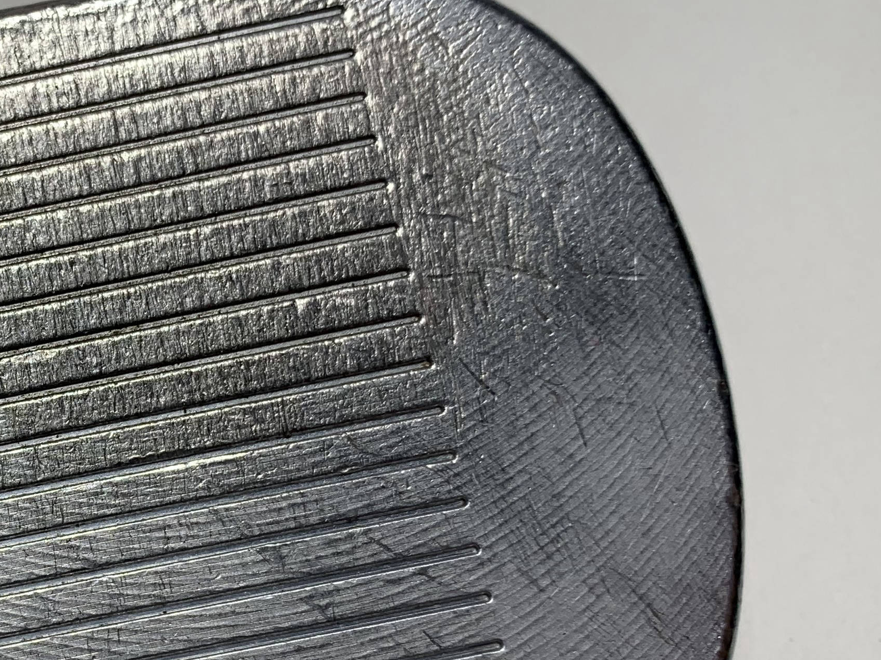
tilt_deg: -63.4
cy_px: 366
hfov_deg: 28.4
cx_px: -84
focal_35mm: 62
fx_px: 1578
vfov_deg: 23.6
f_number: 1.8
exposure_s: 1/238
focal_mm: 4.25
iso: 25
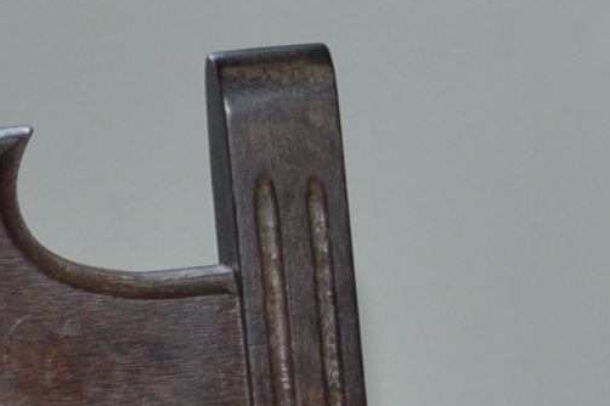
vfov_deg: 3.8
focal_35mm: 365
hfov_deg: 5.3
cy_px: 47
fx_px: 6180
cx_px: 1856
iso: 400
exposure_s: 1/60
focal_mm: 38
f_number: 5
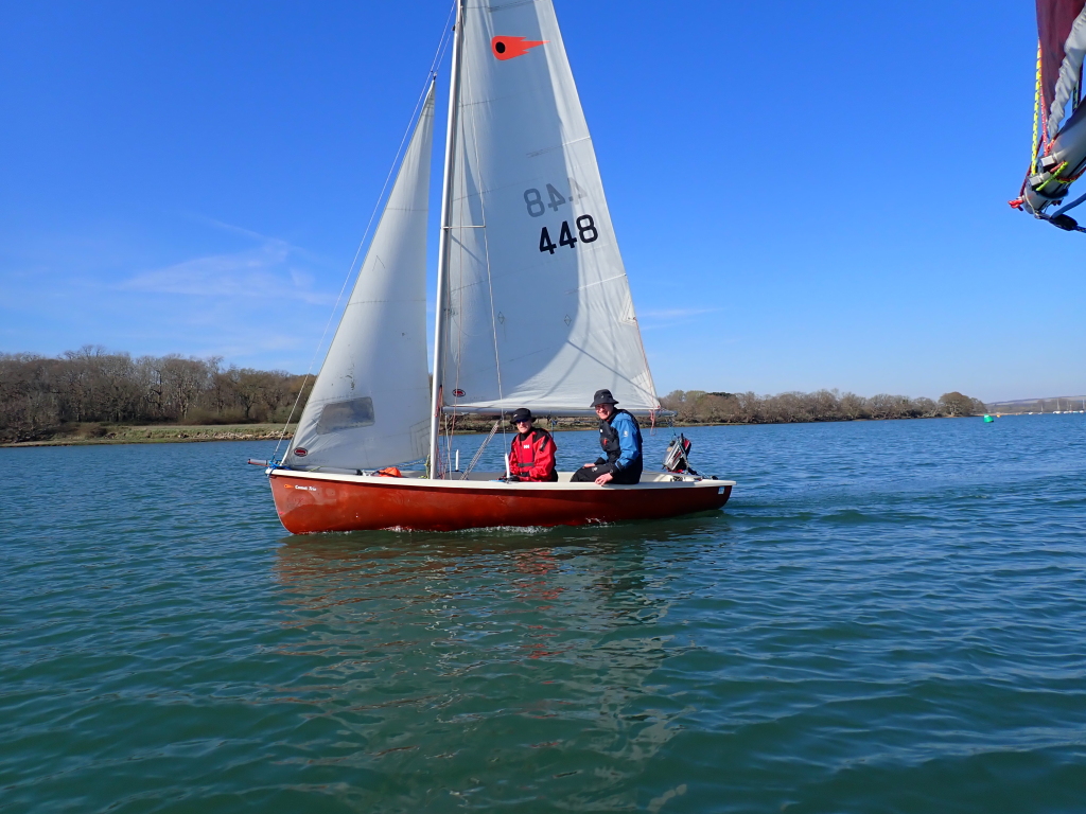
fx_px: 784
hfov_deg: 69.4
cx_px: 543
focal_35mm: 25
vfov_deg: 54.9
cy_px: 407
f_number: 8
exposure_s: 1/200
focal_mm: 4.5
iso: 100
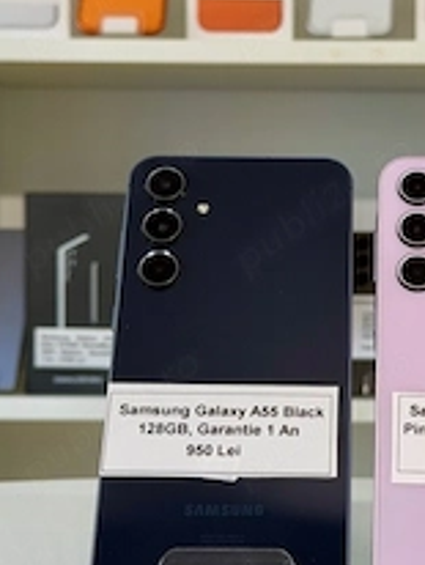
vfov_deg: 21.0
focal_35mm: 93
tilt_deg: -0.7
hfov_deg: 15.7
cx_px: 378
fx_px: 1519
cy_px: 239
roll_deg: -1.8
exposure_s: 1/198
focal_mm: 6.76
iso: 64
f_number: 1.78
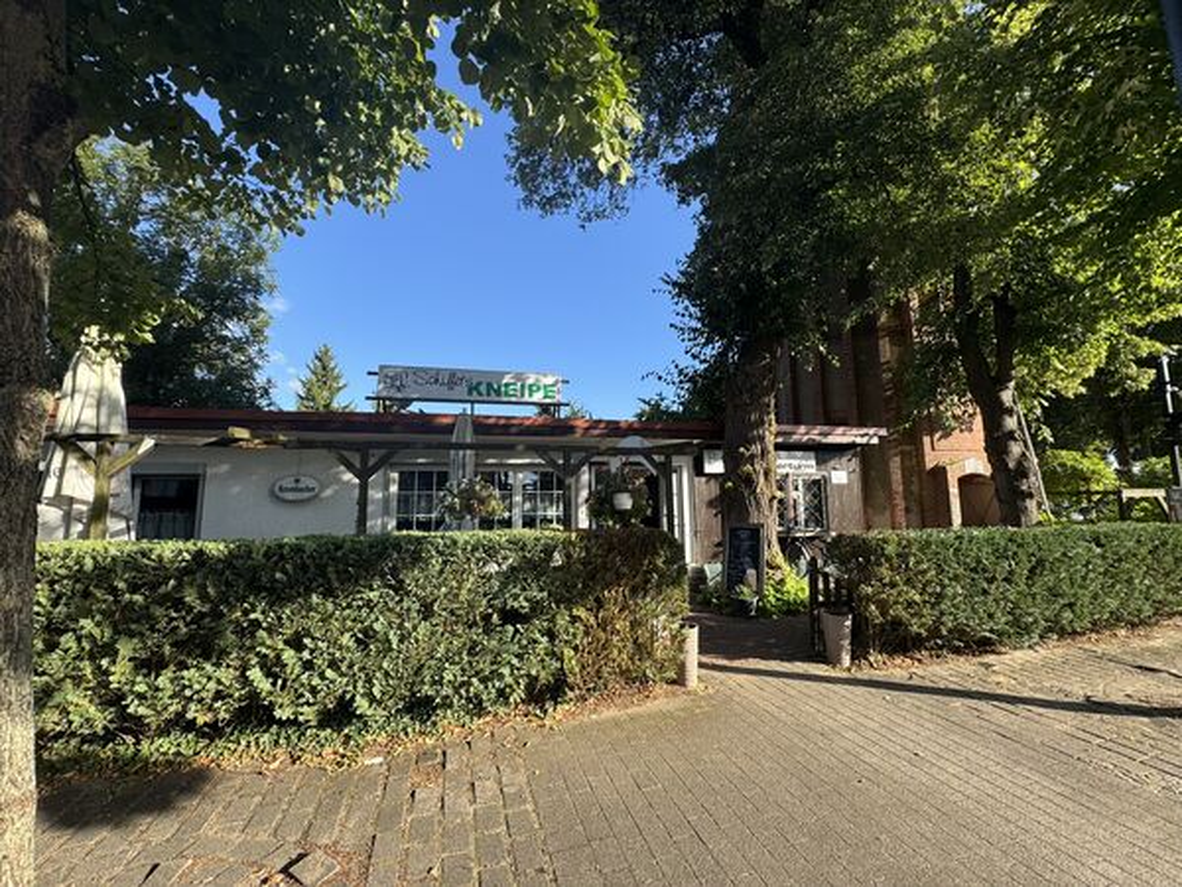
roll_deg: +1.3
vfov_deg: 85.7
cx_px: 591
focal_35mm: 14
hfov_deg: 102.1
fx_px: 478
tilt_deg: +7.3
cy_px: 444
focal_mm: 2.22
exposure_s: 1/693
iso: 40
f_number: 2.2
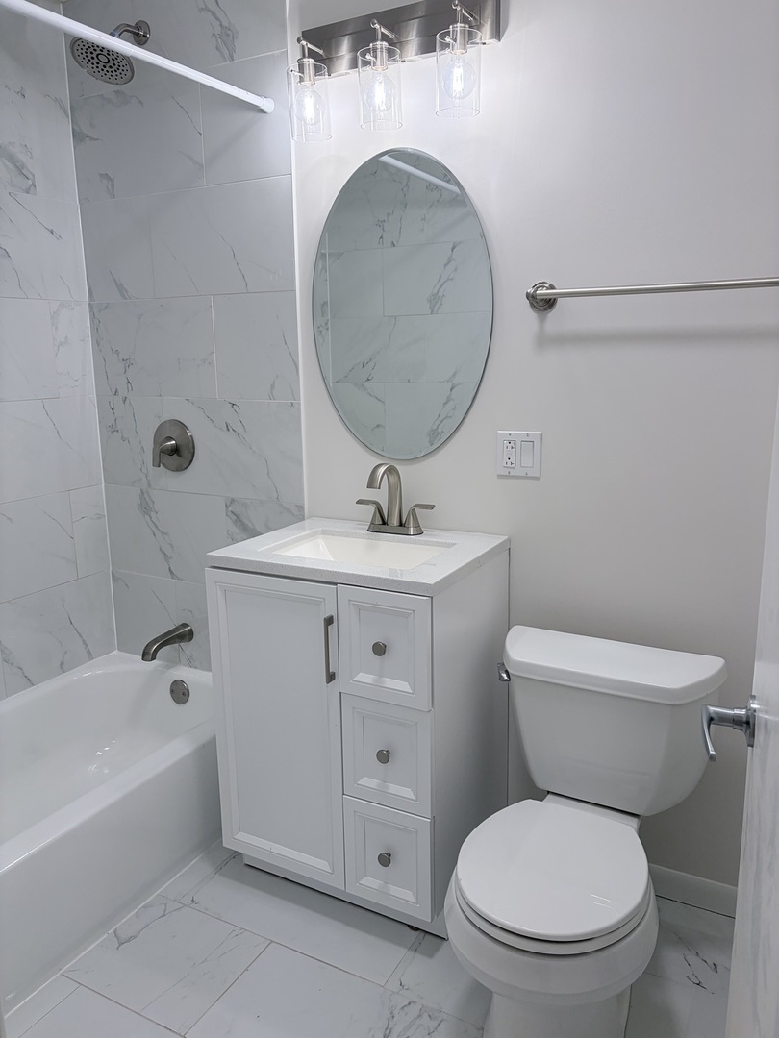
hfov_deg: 53.1
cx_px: 390
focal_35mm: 26
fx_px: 780
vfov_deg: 67.3
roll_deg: +0.2
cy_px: 519
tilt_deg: -10.8
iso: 100
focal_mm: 5.96
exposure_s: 1/220
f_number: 1.6
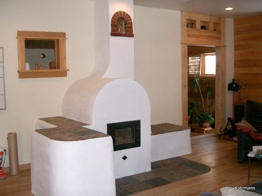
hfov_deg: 47.9
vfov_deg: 36.8
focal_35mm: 39
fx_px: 295
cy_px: 98
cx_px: 131
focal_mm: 8
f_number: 2.8
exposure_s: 1/50
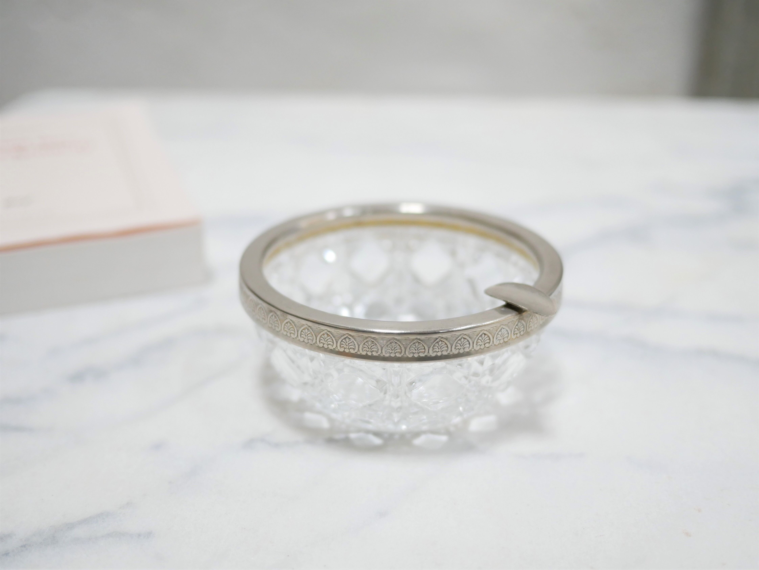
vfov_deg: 36.0
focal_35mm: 40
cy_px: 285
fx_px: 877
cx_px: 380
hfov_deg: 46.8
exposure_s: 1/60
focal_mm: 20
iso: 800
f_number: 1.7
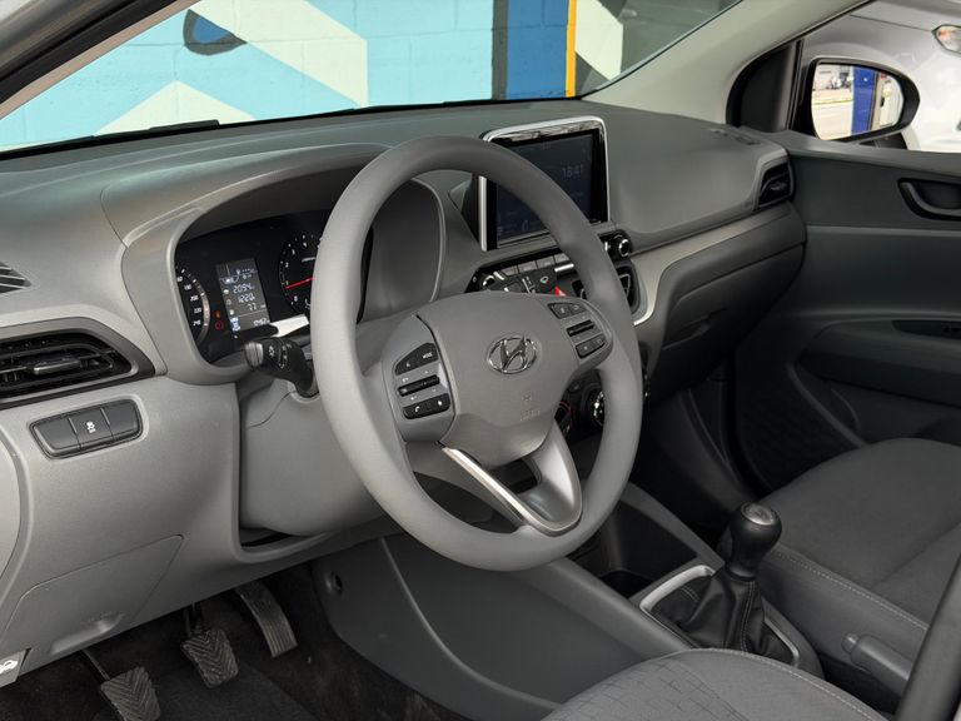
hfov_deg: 39.7
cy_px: 360
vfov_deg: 30.3
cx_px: 480
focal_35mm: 48
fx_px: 1333
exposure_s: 1/340
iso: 80
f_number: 1.78
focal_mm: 6.76
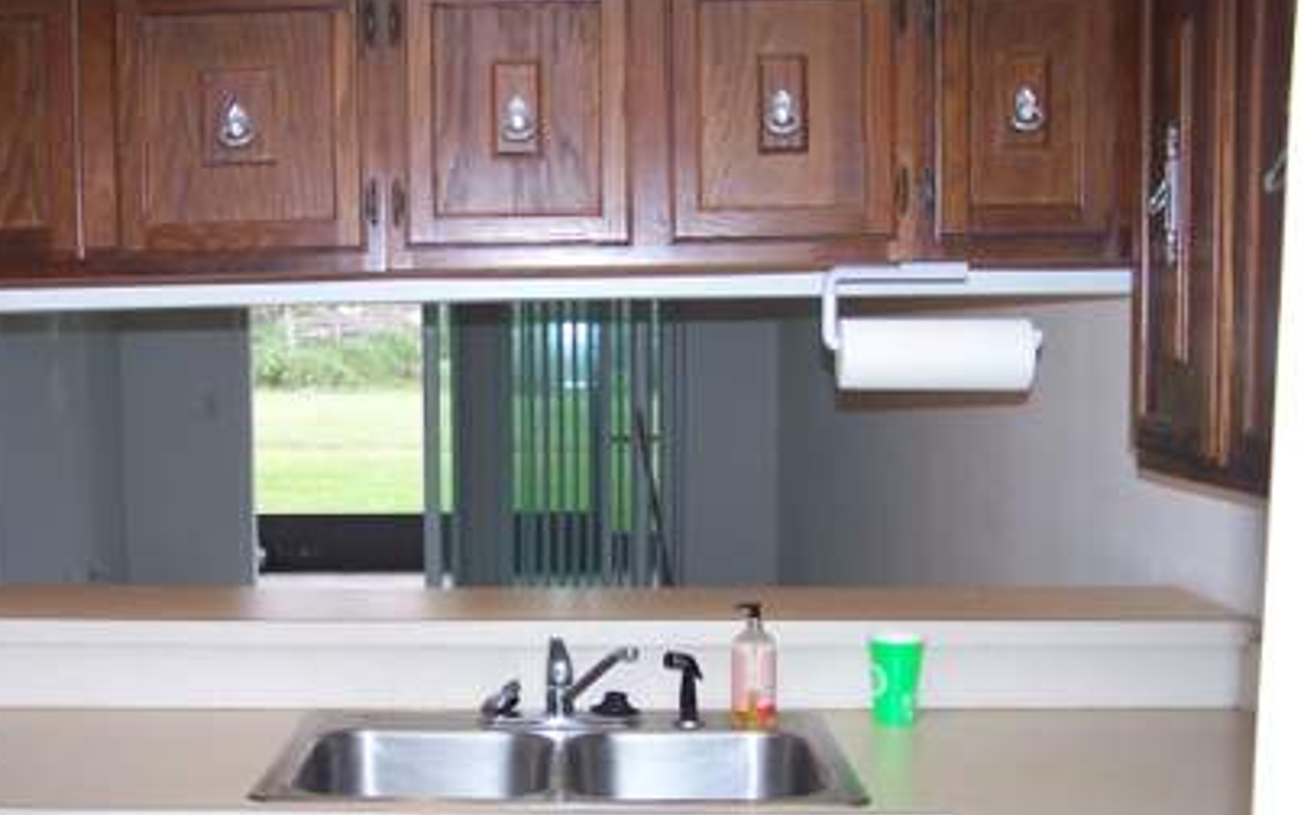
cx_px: 550
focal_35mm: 48
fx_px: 1706
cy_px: 543
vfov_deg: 26.7
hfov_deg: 41.7
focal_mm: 6.3
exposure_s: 1/60
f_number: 2.8
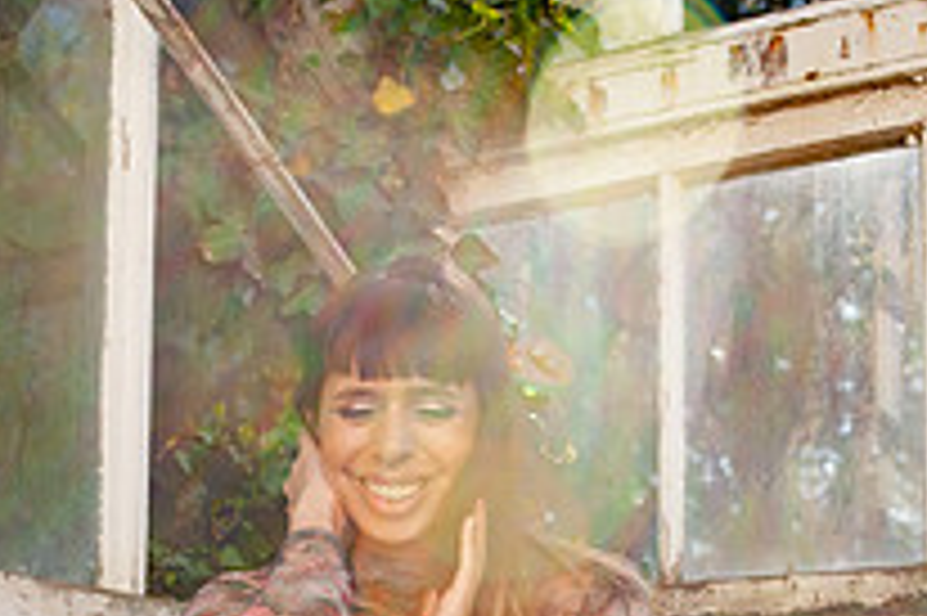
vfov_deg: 18.7
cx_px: 417
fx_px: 1775
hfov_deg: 29.2
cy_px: 719
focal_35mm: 69
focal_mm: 24
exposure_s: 1/1600
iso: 320
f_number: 3.5
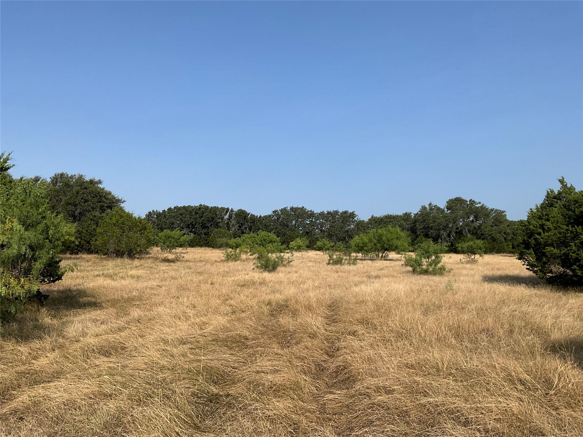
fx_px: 488
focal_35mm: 29
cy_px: 218
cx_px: 292
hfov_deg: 61.7
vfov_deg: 48.2
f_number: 1.8
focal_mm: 3
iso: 25
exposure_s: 1/2538
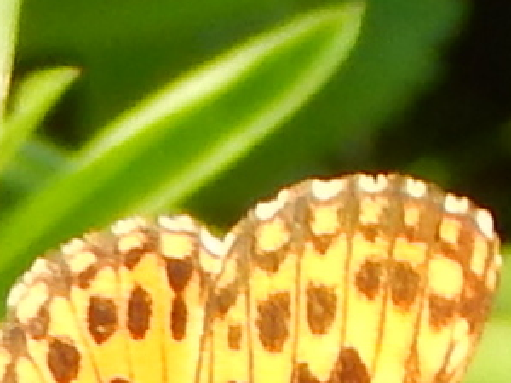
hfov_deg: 6.1
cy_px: 533
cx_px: 74
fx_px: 4783
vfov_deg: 4.6
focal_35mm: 324
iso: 125
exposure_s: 1/200
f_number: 4.6
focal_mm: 20.5
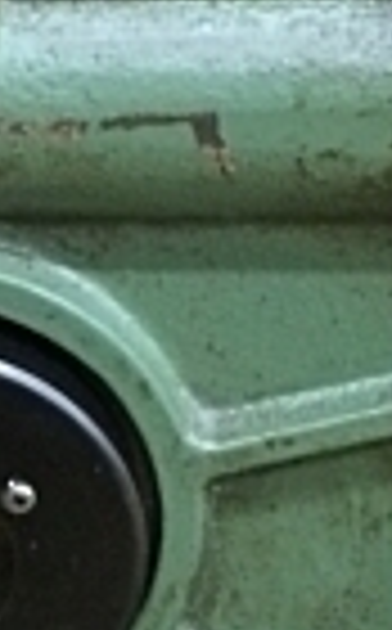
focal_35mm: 141
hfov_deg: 9.0
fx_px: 2420
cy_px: 504
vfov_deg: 14.8
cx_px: -180
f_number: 2.2
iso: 250
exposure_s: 1/24
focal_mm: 4.15
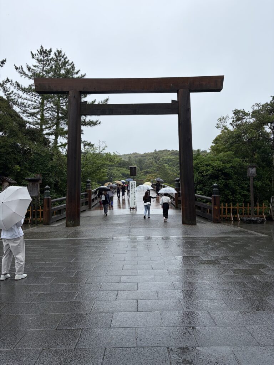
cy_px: 182
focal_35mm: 26
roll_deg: +0.8
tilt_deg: +2.8
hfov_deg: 53.1
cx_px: 137
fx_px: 274
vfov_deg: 67.3
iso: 50
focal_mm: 5.96
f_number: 1.6
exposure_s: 1/1099
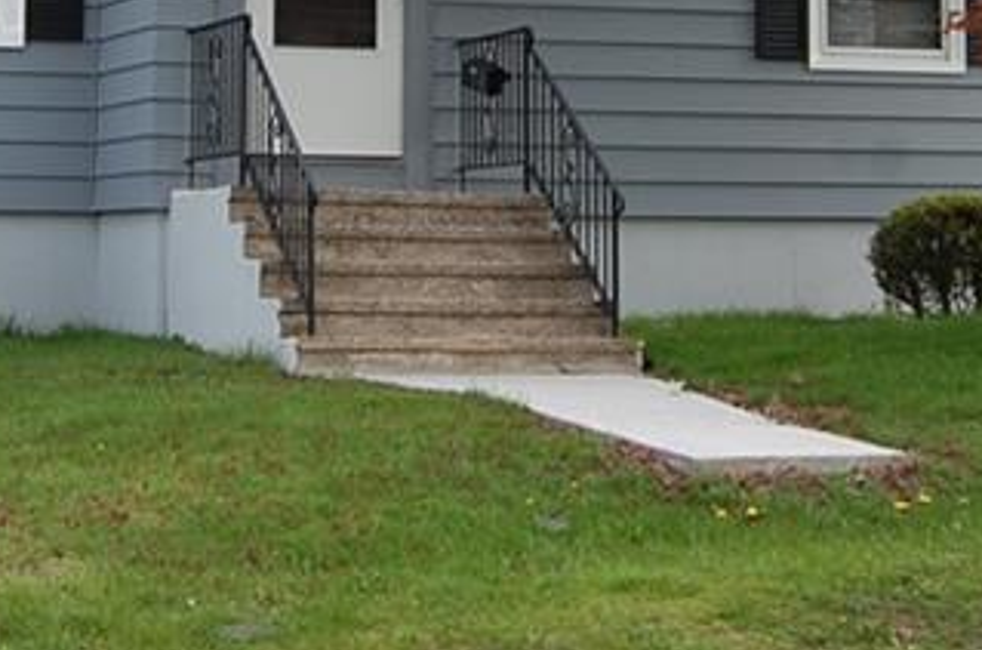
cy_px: -154
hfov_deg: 18.5
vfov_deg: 12.0
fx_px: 3010
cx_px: 305
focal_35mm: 111
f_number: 7.1
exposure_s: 1/200
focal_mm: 23
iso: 200
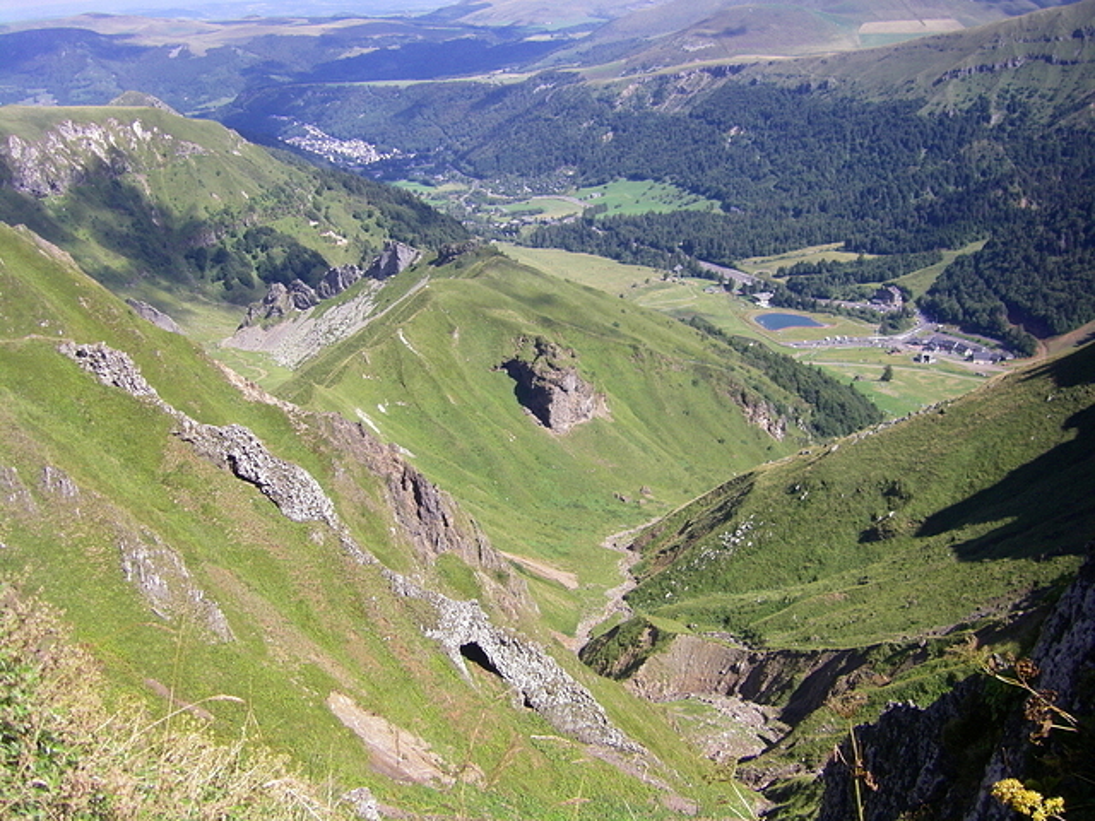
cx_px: 548
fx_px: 1202
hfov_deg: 49.0
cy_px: 410
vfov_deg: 37.7
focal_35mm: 38
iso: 80
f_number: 7
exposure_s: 1/125
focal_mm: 6.3
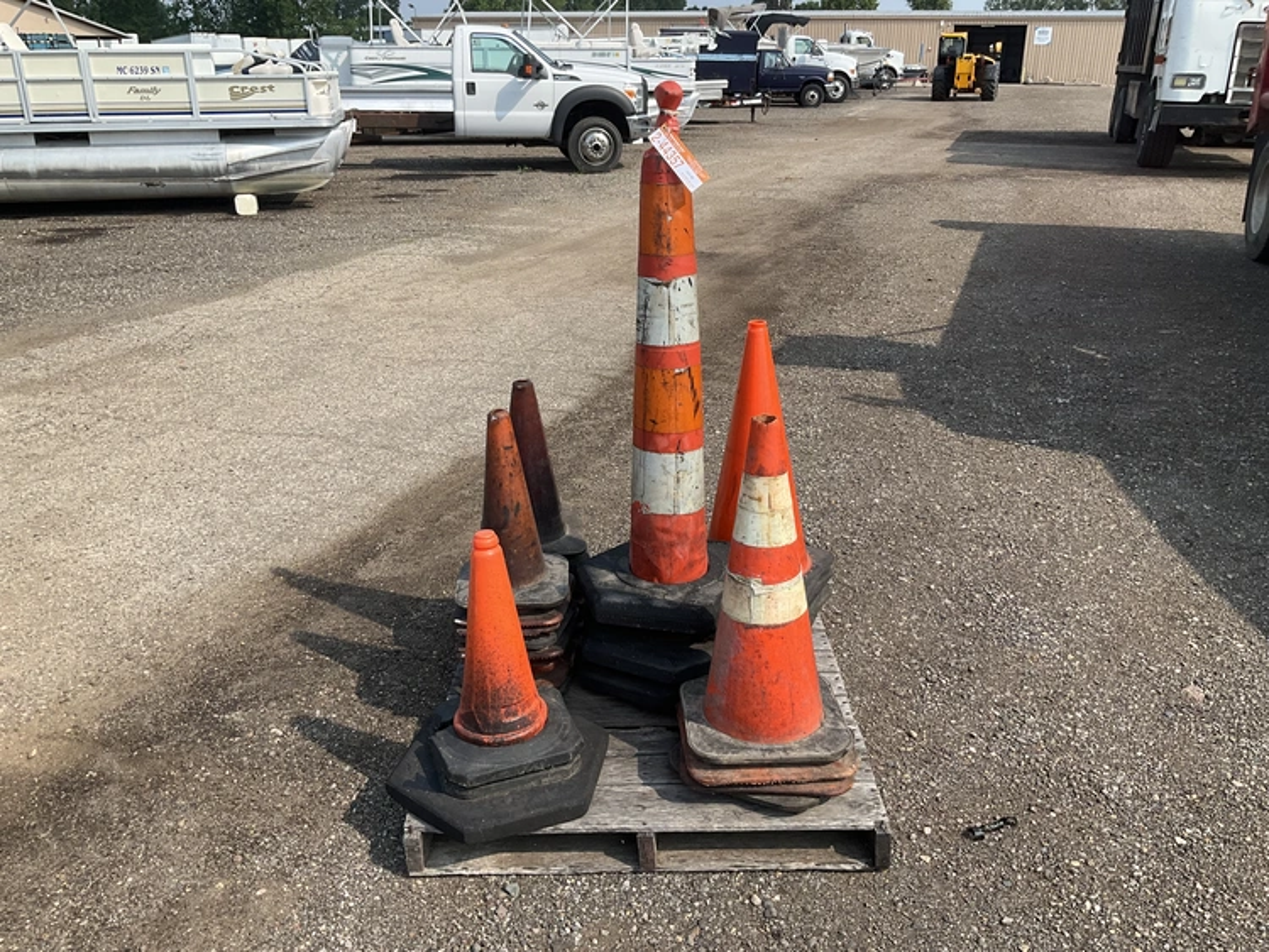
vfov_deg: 48.3
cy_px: 476
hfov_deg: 61.6
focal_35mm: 29
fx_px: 1063
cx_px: 634
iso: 25
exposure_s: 1/1342
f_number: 1.8
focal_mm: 3
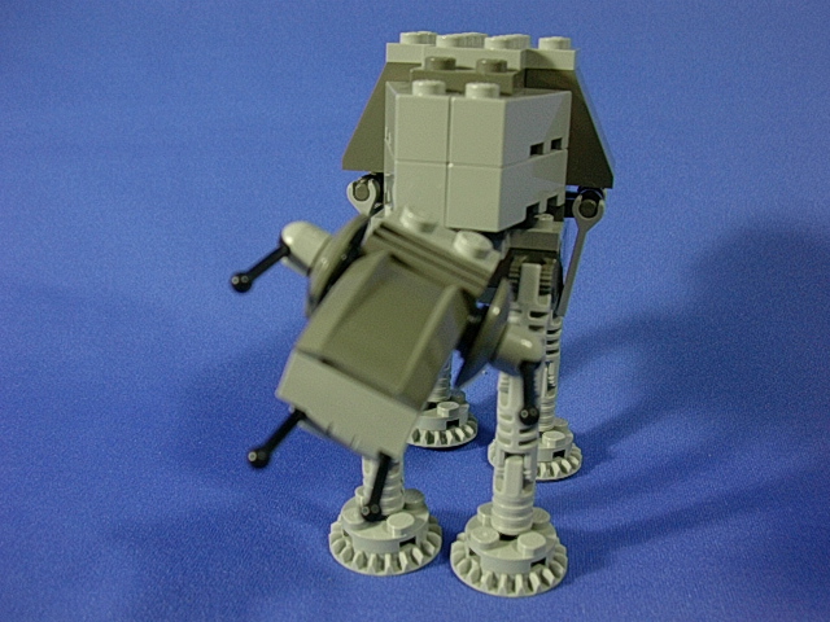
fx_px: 887
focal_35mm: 37
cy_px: 311
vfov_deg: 38.7
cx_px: 415
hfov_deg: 50.1
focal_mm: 5.6
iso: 70
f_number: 2.7
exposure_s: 1/15.5
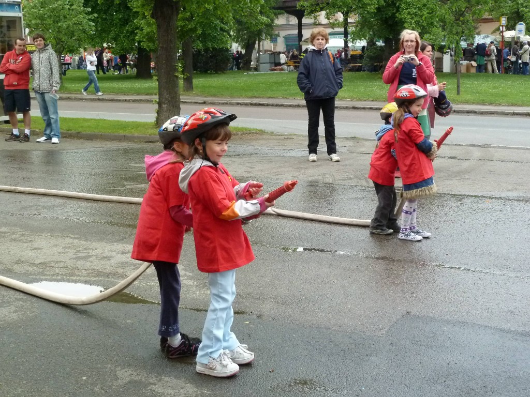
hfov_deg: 36.8
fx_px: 796
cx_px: 265
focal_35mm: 52
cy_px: 198
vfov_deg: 28.0
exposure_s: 1/320
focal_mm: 8.5
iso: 400
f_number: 3.8
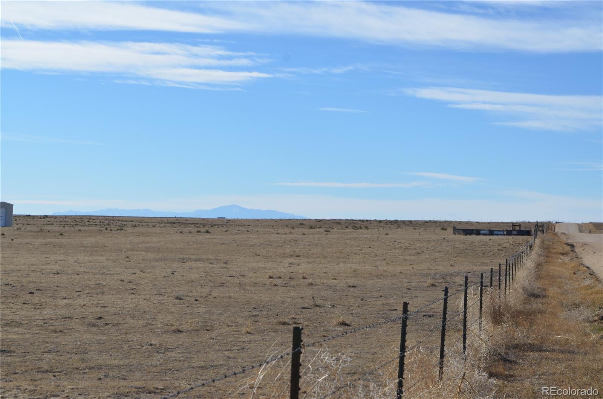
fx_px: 1379
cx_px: 302
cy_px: 200
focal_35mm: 82
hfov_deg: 24.7
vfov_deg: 16.5
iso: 100
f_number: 9
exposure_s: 1/320
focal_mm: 55
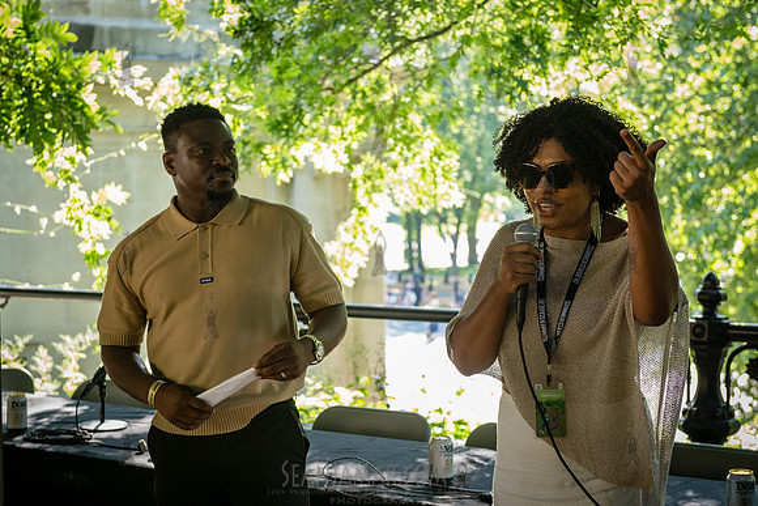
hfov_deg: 26.1
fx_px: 1637
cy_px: 261
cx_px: 350
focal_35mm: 78
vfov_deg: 17.6
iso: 1250
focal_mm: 58
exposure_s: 1/200
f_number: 4.5
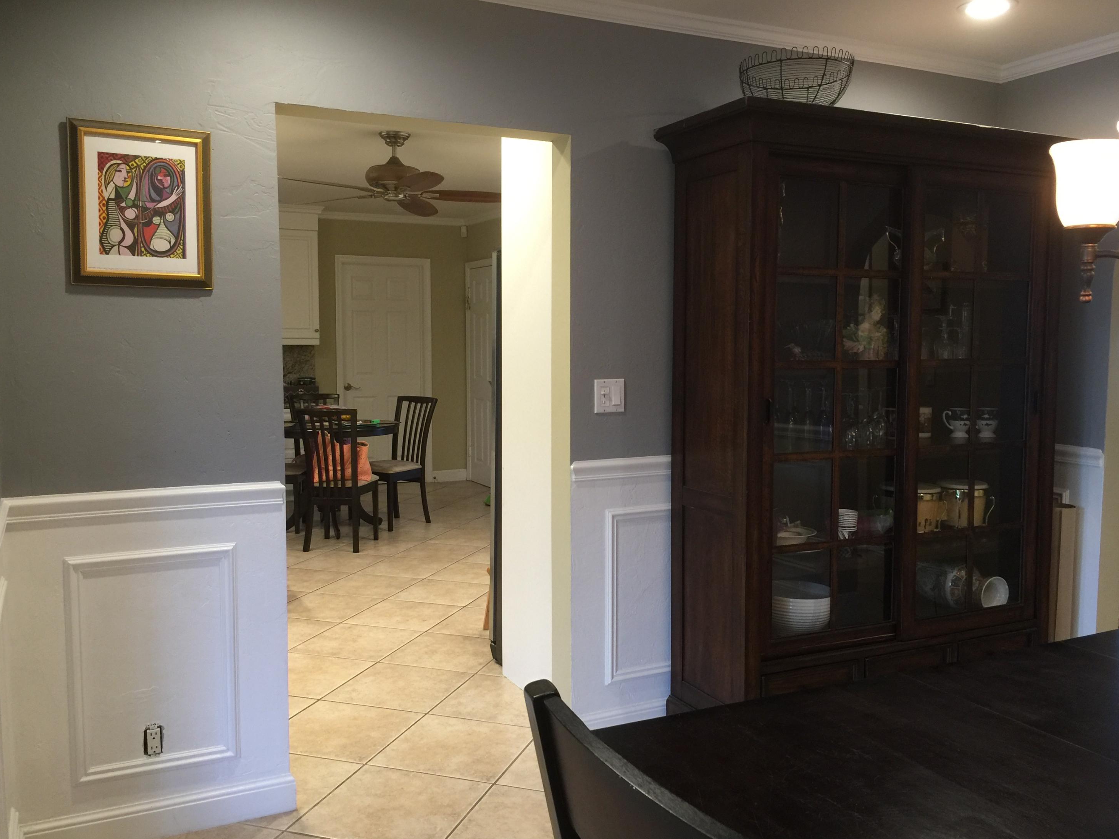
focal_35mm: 30
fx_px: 970
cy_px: 426
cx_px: 556
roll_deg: -1.2
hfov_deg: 60.0
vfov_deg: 46.8
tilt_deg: -5.4
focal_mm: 4.15
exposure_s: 1/15
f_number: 2.2
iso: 64
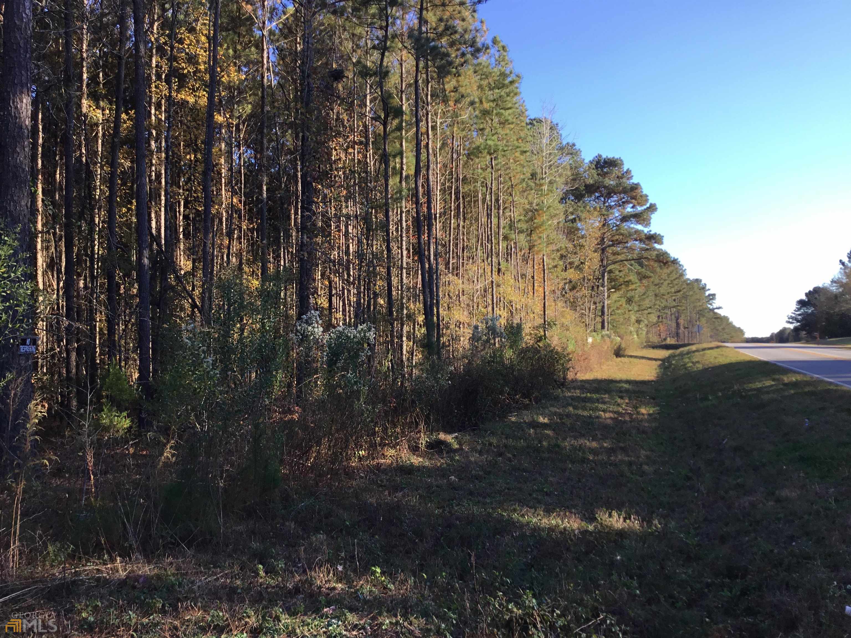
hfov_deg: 58.4
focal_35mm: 31
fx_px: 762
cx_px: 426
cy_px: 319
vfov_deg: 45.4
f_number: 2.4
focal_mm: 3.3
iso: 25
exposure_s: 1/288
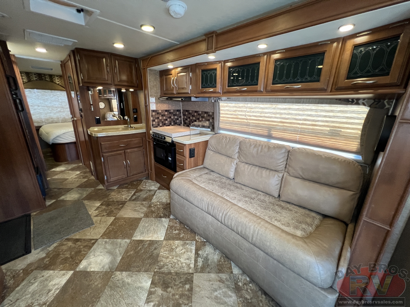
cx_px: 205
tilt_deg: -17.3
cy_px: 154
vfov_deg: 89.9
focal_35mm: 13
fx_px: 154
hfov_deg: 106.2
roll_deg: -2.6
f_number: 1.8
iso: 250
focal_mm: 1.57
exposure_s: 1/95
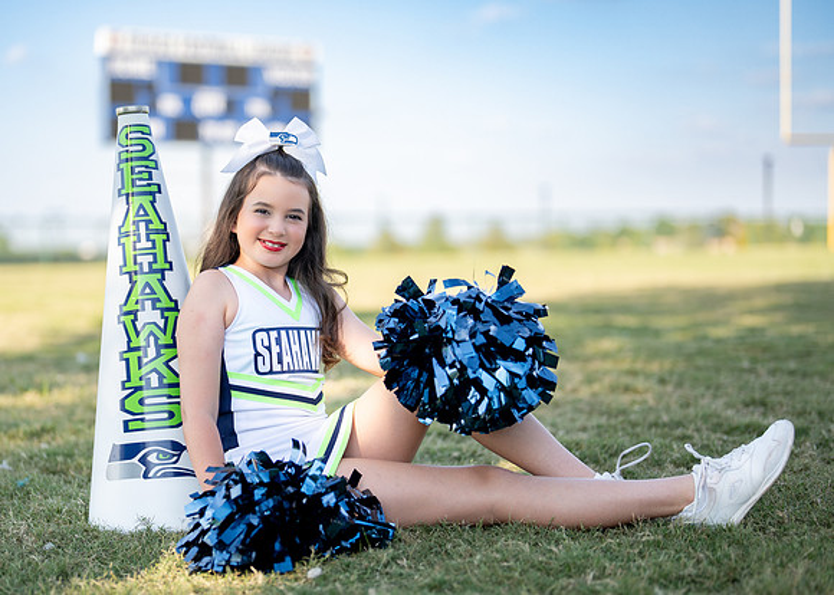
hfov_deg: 29.1
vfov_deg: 21.1
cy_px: 320
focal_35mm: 67
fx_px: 1597
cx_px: 305
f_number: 1.2
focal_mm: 50
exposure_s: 1/2500
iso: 100
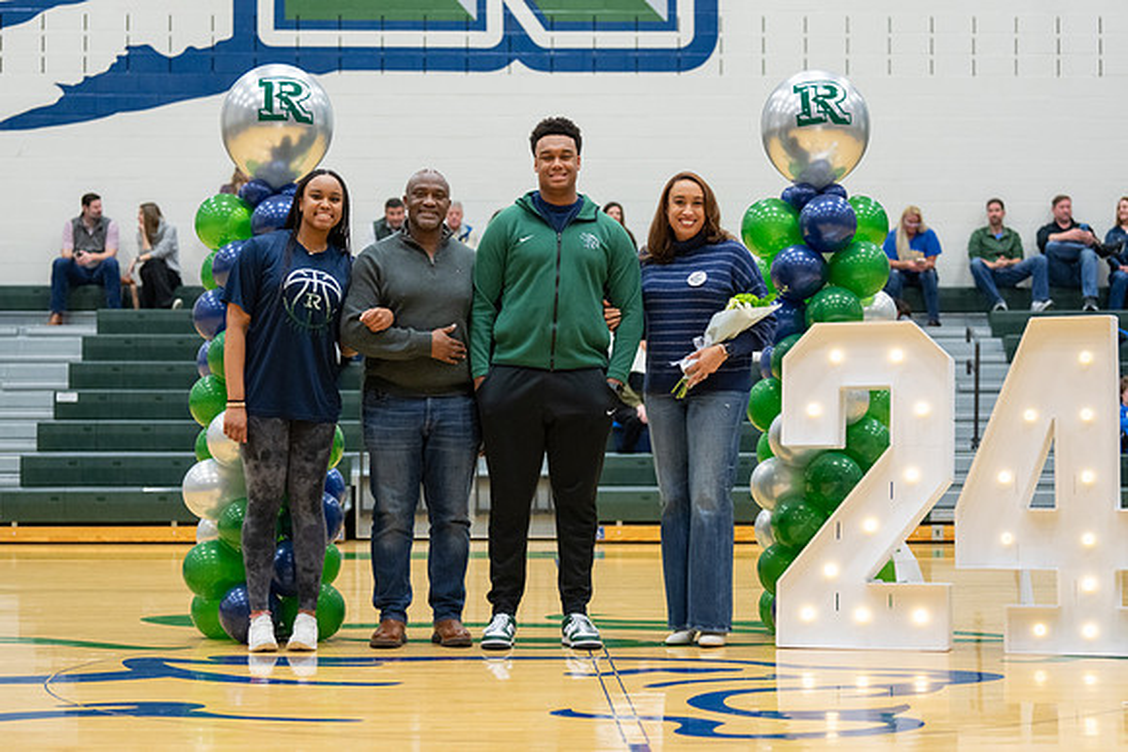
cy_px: 376
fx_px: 2285
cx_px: 564
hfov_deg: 27.7
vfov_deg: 18.7
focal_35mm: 73
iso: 4000
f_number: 2.8
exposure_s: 1/320
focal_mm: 70
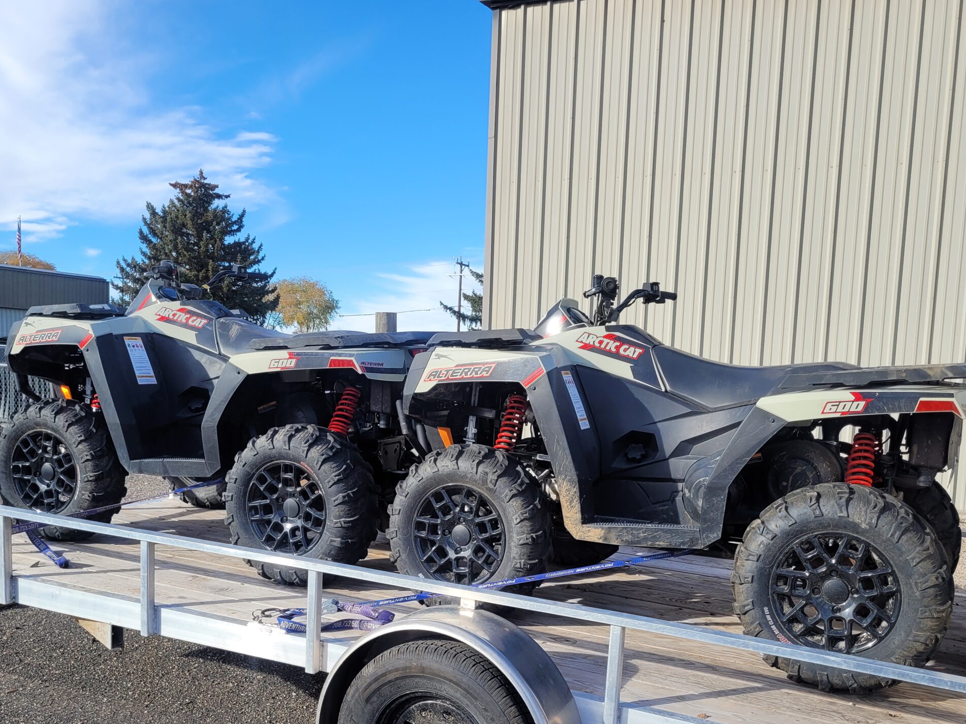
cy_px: 477
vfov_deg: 40.2
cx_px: 540
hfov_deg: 52.5
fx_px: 977
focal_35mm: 35
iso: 40
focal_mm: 5.4
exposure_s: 1/1252
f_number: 1.8
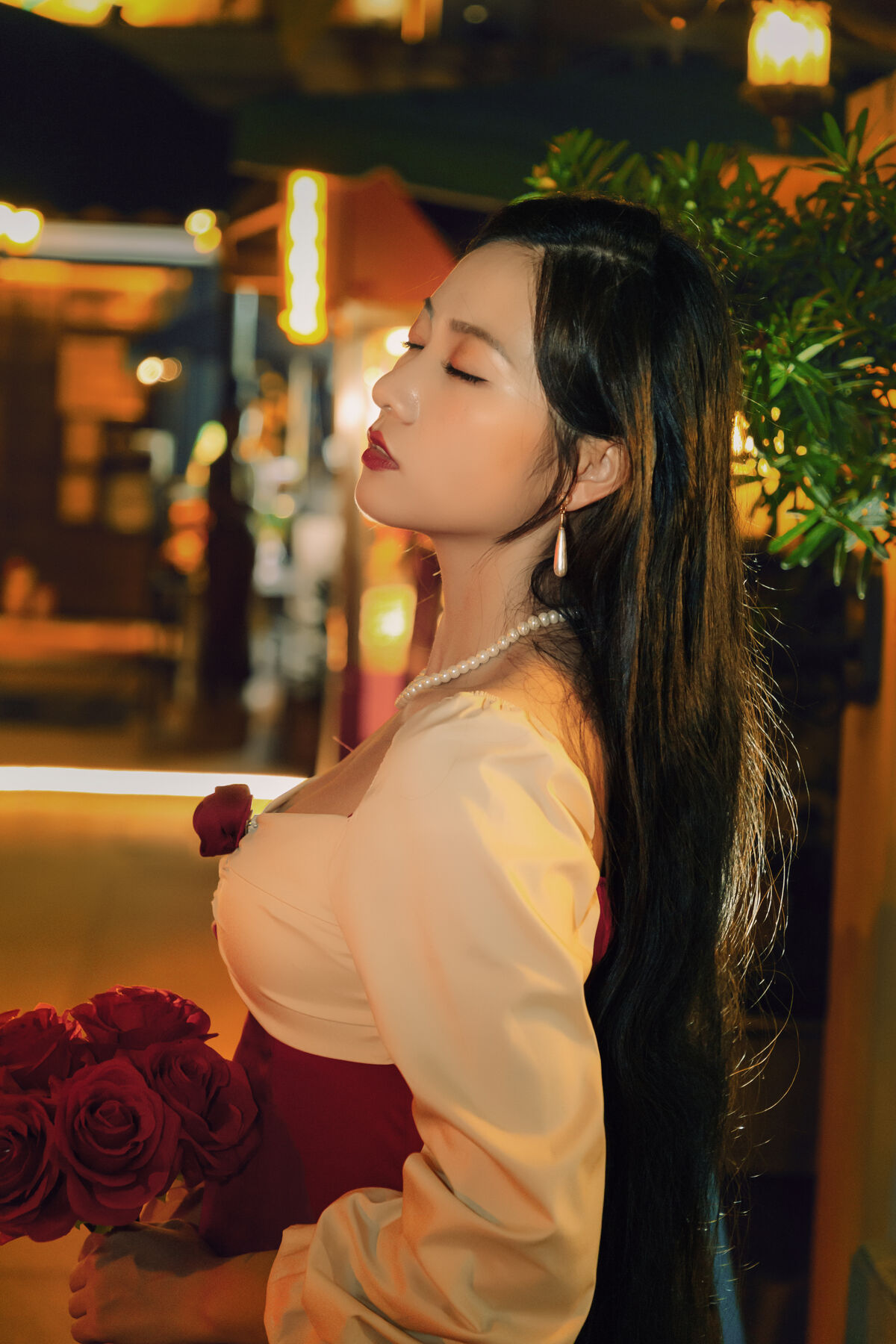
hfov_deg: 17.9
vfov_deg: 26.7
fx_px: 2837
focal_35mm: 76
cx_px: 448
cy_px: 672
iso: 2500
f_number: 4
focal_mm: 76
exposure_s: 1/125
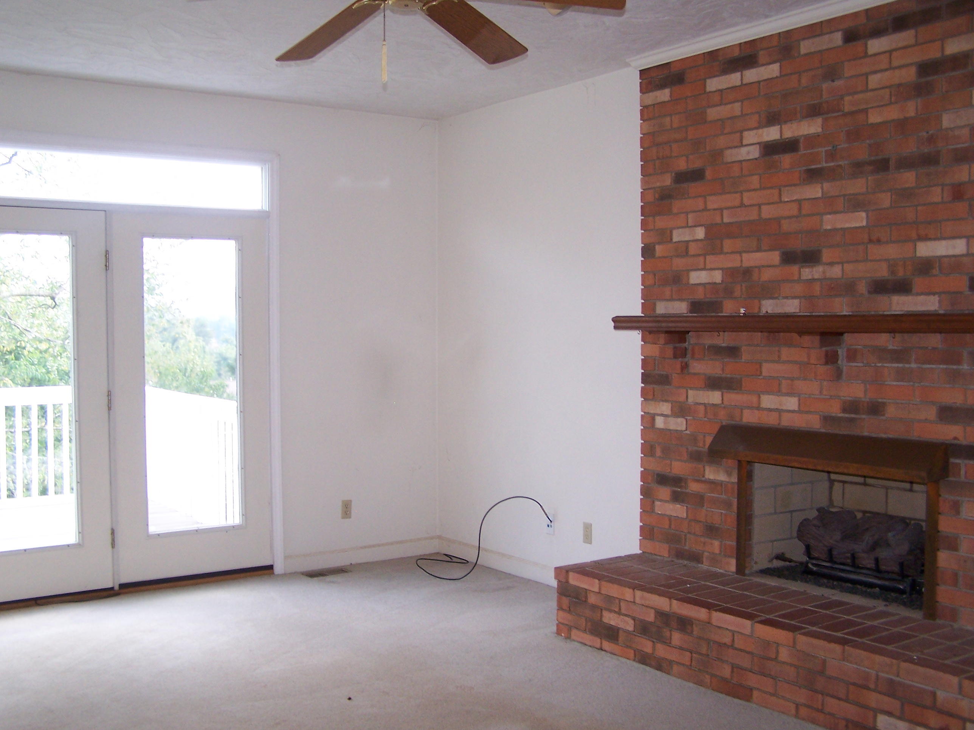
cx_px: 487
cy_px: 365
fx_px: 1069
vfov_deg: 37.7
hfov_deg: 49.0
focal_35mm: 38
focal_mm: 6.3
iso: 140
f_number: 2.8
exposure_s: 1/60
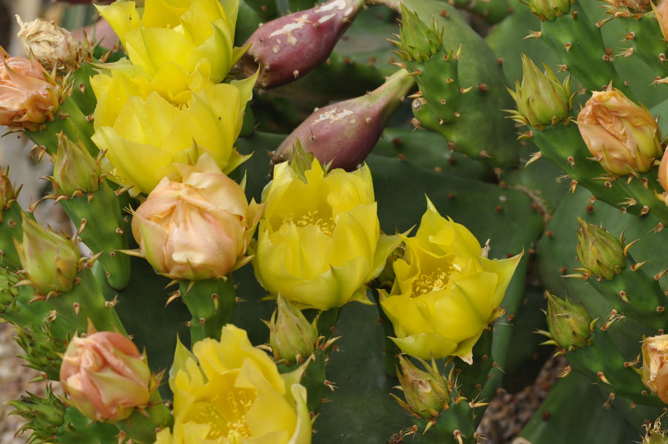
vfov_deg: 8.7
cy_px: 222
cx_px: 334
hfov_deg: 13.1
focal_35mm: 158
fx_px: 2919
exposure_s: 1/160
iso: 200
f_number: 8
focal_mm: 105
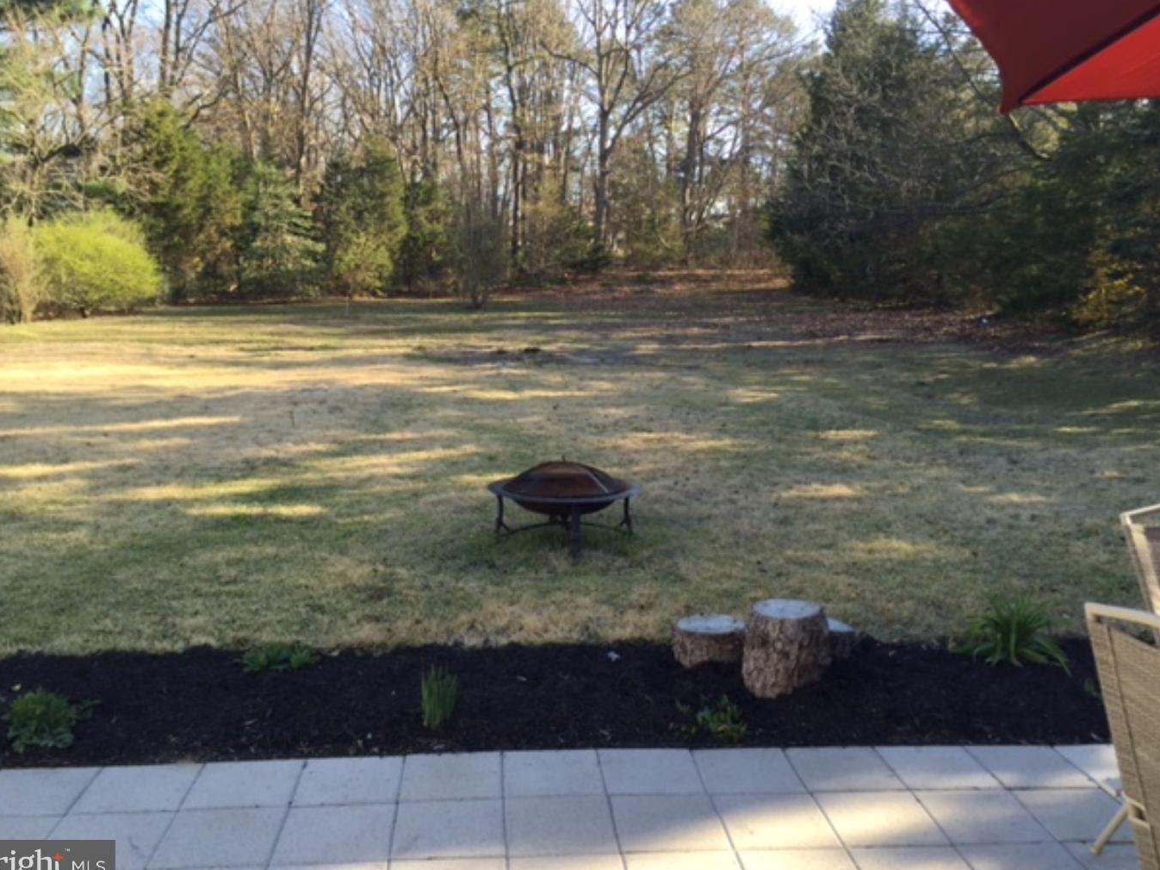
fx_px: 1039
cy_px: 425
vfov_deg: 45.4
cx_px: 585
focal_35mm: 31
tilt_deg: -8.2
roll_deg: -2.1
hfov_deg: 58.4
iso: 32
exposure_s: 1/321
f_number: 2.2
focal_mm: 4.15
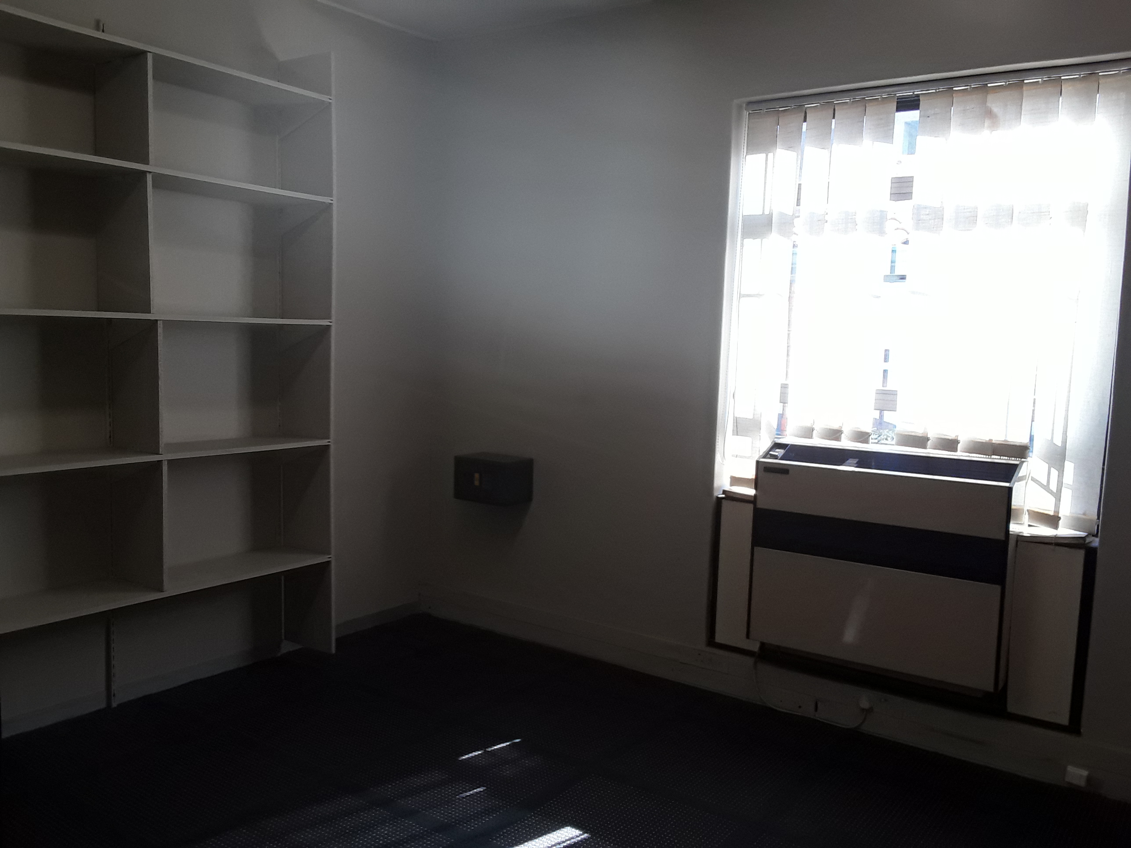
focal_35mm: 30
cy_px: 424
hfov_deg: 60.0
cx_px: 566
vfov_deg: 46.8
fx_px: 980
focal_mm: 2.2
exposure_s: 1/50
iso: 40
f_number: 1.9
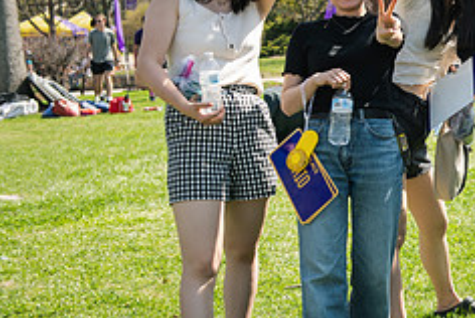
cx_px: 562
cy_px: 132
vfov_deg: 12.7
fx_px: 1427
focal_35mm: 108
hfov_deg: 18.0
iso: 160
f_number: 5
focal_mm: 44
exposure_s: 1/320
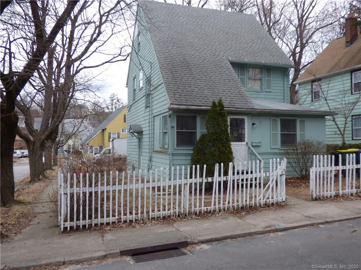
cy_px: 135
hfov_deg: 56.8
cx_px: 180
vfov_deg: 44.2
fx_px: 334
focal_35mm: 32
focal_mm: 5.53
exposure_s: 1/100
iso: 100
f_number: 3.3
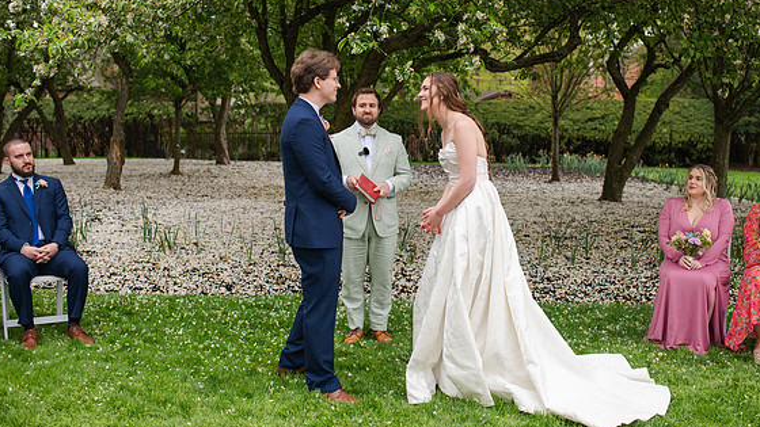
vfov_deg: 28.3
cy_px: 162
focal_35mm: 42
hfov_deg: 48.3
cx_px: 403
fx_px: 846
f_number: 3.2
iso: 180
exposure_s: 1/640
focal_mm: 35
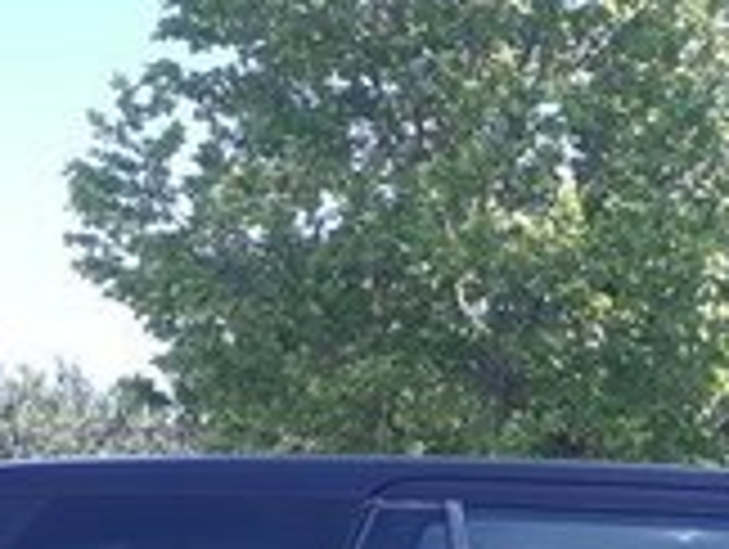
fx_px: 2320
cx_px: 864
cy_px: 1073
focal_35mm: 110
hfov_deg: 17.1
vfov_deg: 12.1
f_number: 1.9
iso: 40
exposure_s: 1/436
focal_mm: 3.6
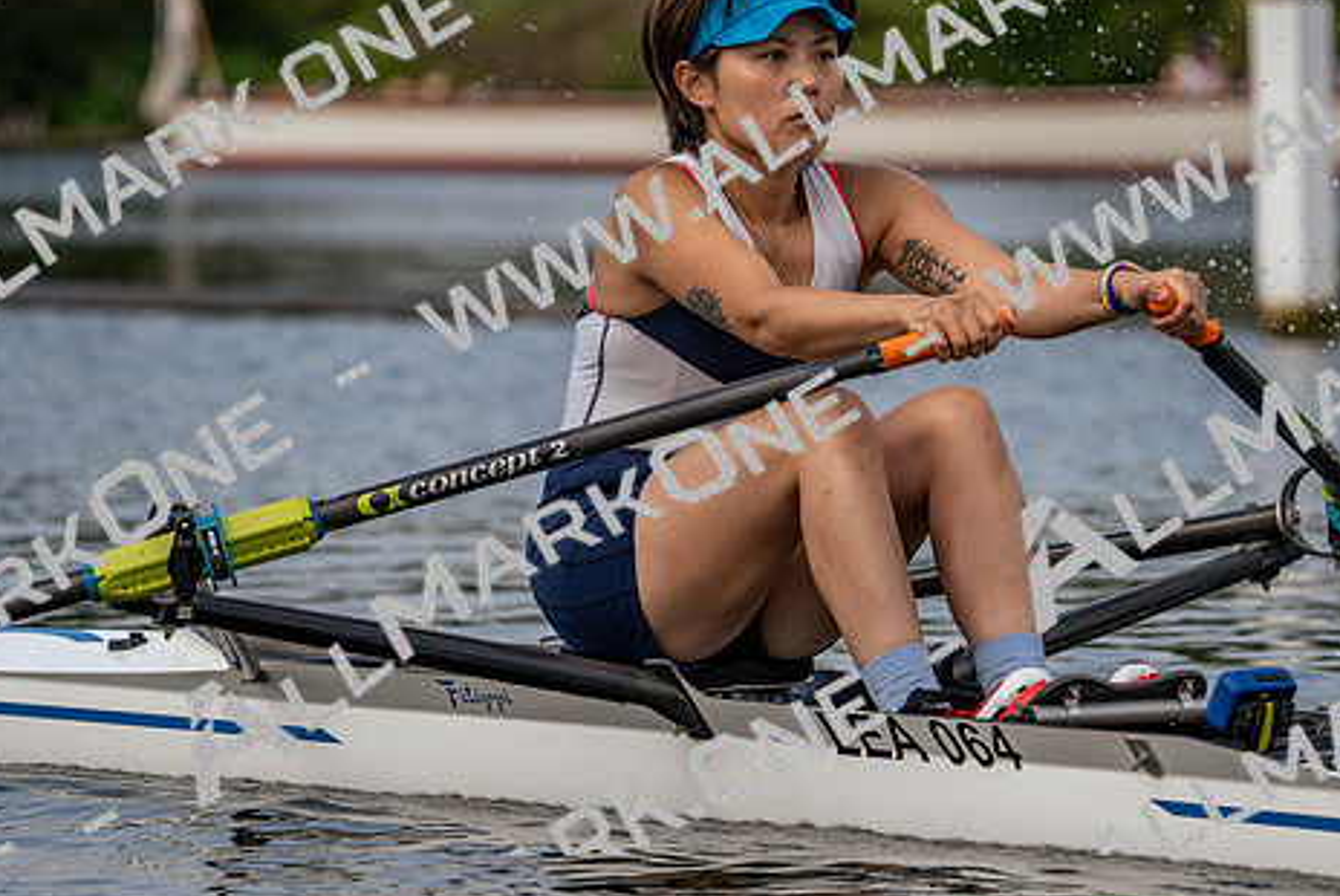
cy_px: 360
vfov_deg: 4.7
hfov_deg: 7.0
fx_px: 10987
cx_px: 774
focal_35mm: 295
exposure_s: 1/1600
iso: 250
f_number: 5.6
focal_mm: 236
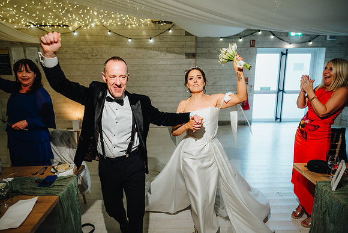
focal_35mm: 24
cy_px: 116
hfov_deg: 73.7
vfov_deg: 53.2
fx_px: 232
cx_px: 174
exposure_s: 1/200
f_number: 2
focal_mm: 24
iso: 400
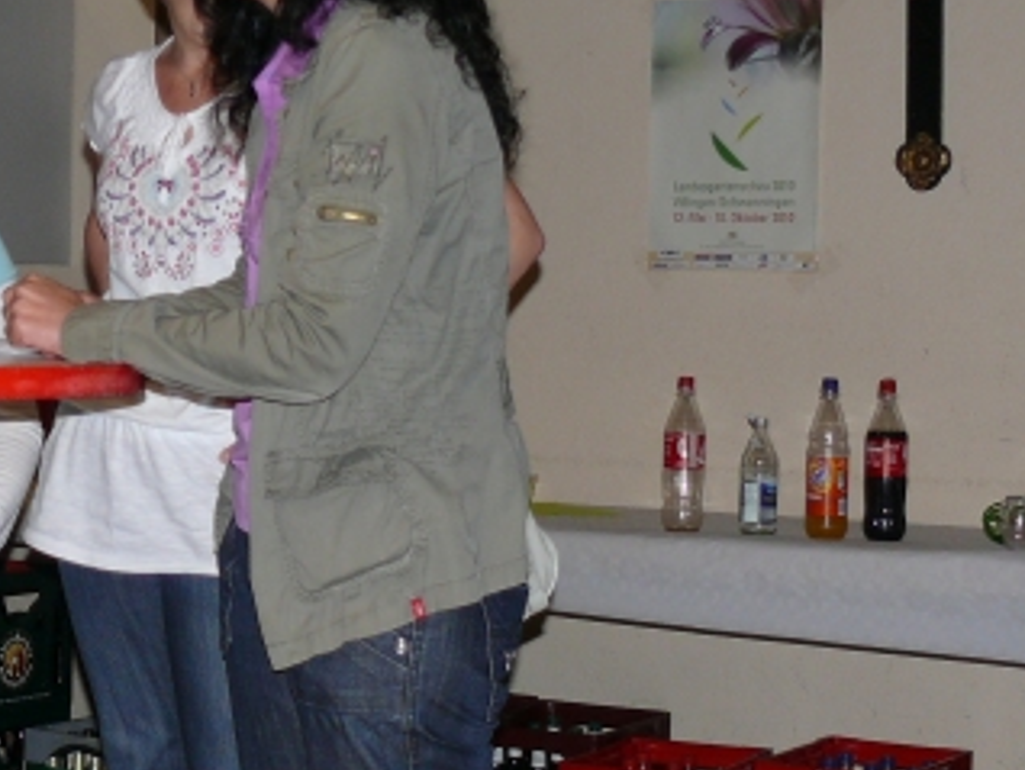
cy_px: 445
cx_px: -26
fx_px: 2608
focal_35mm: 88
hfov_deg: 21.4
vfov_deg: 16.8
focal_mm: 7.4
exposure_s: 1/30
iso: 100
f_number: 2.8
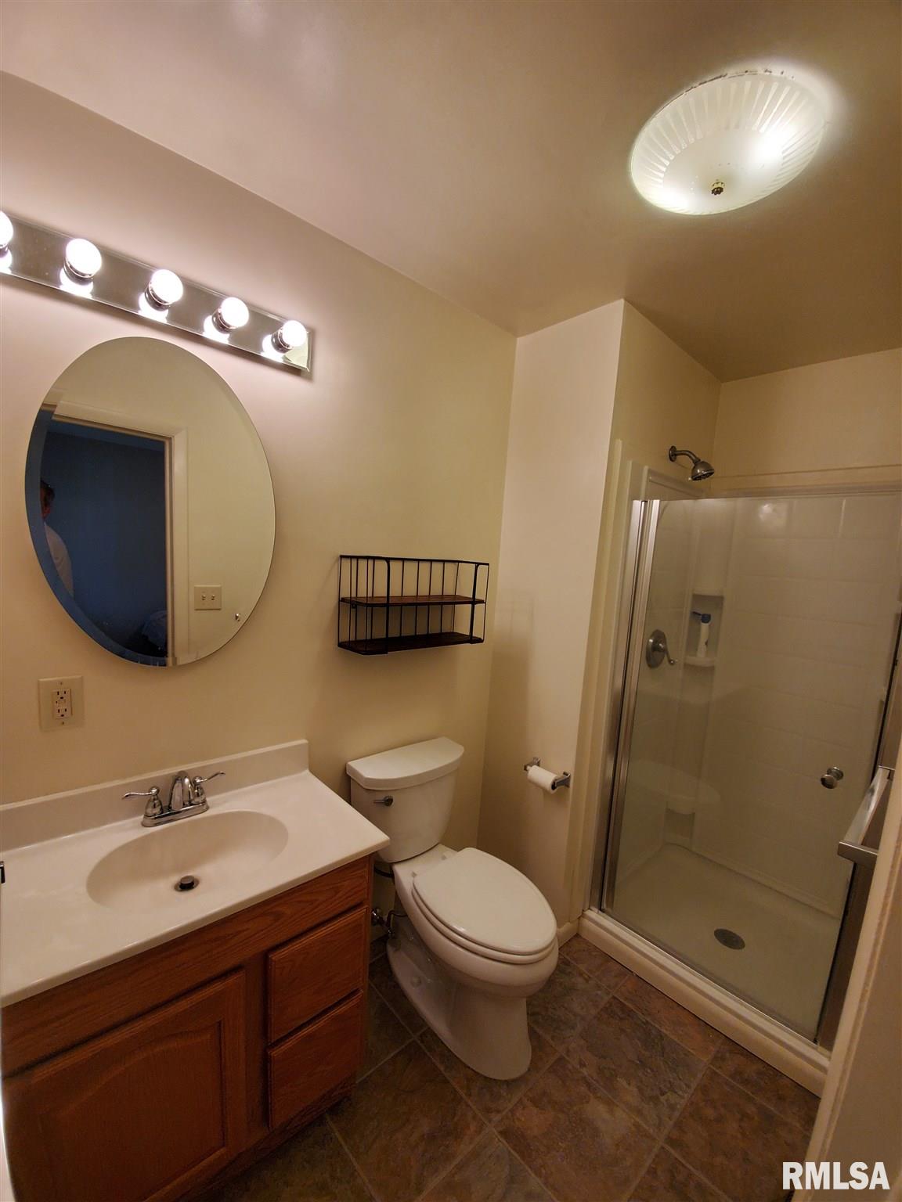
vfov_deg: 106.2
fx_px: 452
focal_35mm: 13
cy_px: 601
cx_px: 451
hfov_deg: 89.9
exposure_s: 1/59
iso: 160
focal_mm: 1.8
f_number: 2.2
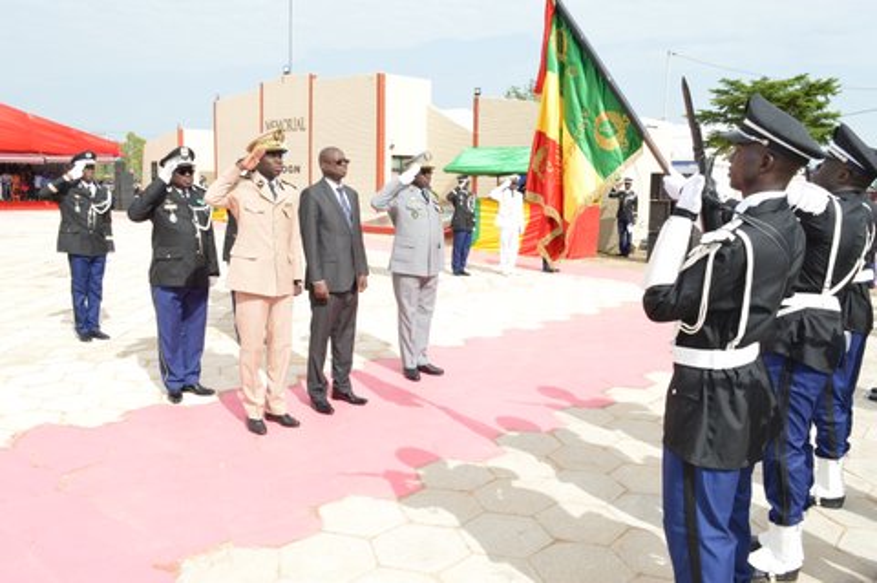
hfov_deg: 67.4
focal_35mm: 27
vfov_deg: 47.8
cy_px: 292
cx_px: 438
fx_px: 657
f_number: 10
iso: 200
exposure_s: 1/200
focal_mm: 18
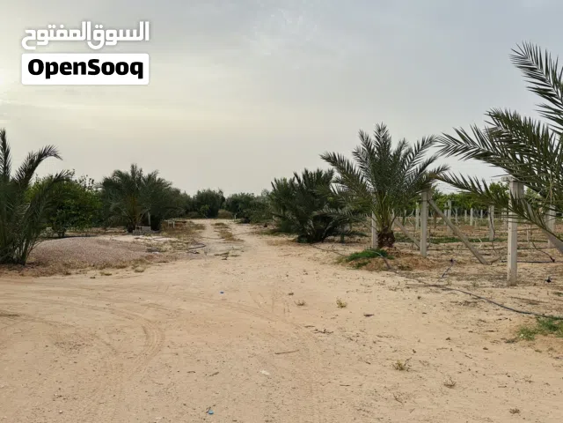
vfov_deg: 56.8
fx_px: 390
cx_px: 282
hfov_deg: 71.6
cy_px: 212
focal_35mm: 24
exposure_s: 1/1845
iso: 80
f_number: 1.78
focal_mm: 6.86
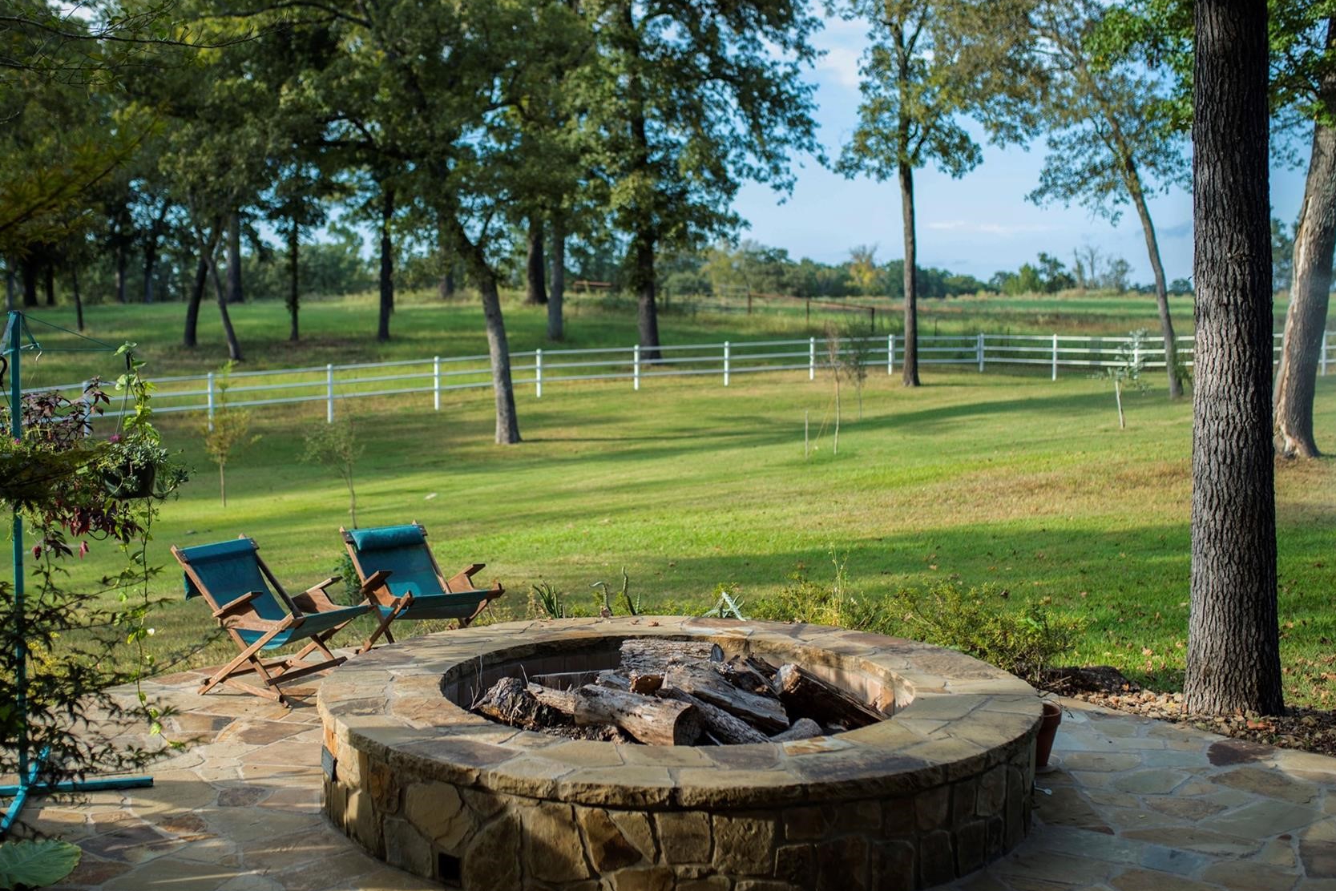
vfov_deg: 31.2
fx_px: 1596
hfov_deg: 45.3
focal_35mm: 43
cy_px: 421
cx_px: 577
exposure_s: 1/1000
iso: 200
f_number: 1.8
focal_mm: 35
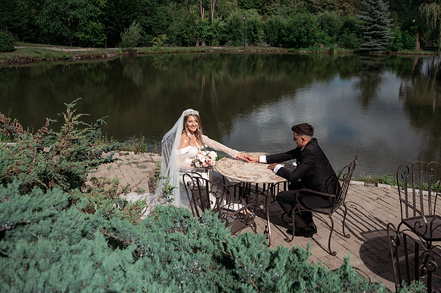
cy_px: 129
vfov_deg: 41.7
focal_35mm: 31
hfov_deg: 59.5
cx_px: 247
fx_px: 384
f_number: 4
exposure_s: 1/1250
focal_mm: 28
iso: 160
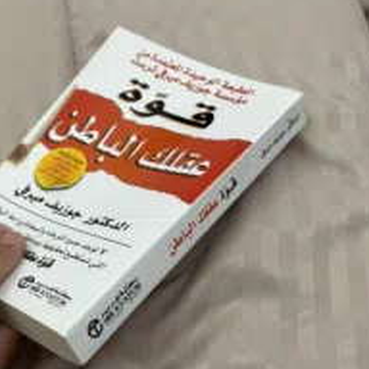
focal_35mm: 48
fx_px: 579
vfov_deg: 35.1
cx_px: 100
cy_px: 236
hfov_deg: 34.7
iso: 125
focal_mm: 5.96
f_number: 1.6
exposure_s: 1/50
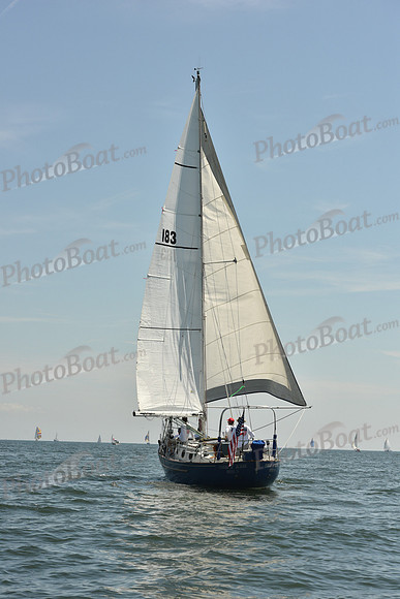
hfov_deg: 15.9
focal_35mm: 86
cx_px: 200
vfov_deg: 23.6
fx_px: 1432
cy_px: 300
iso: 320
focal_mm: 86
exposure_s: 1/1600
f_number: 9
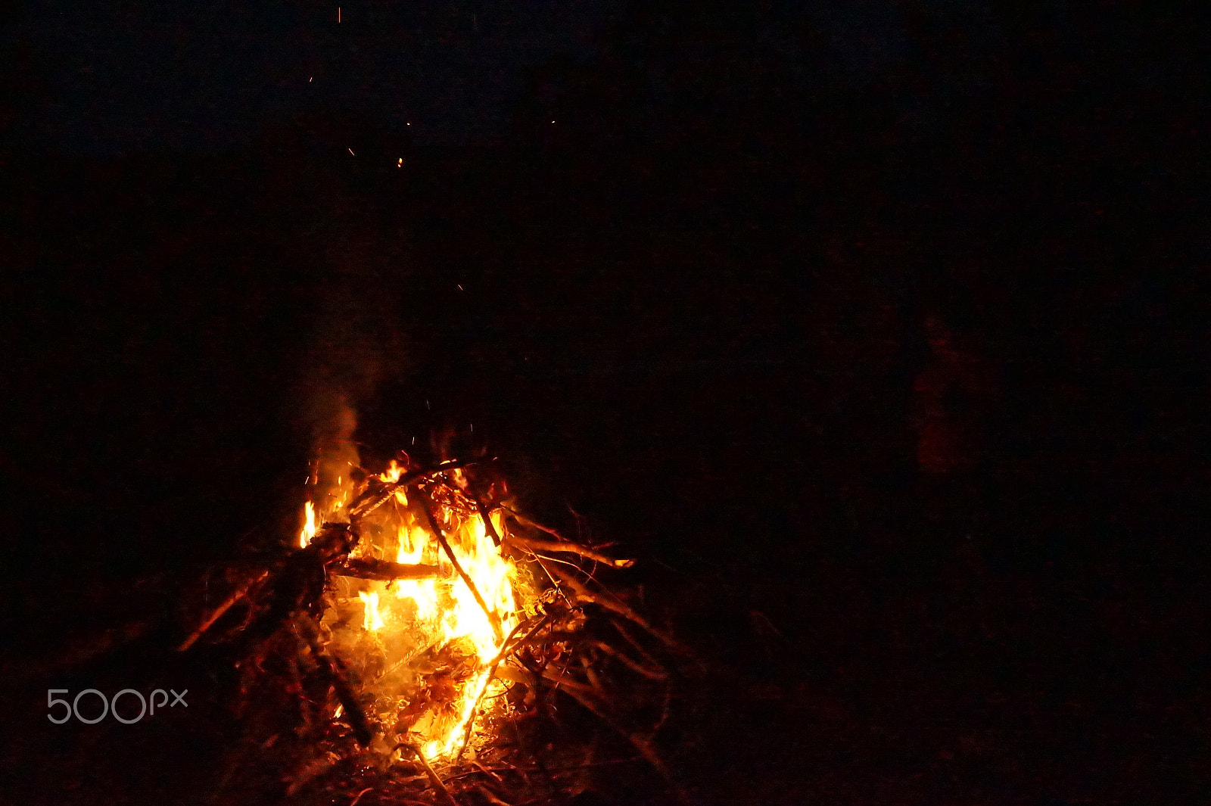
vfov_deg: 38.3
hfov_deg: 55.1
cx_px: 606
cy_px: 403
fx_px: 1160
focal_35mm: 34
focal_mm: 23
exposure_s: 1/60
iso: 16000
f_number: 9
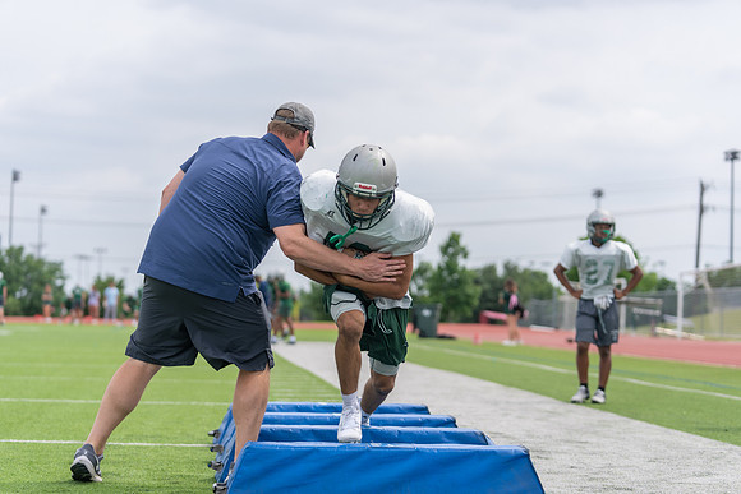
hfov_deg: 22.6
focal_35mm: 90
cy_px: 247
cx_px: 370
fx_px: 1853
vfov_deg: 15.2
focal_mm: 90
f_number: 3.2
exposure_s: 1/1250
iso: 100
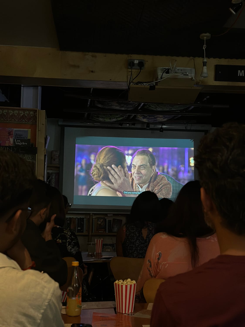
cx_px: 122
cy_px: 164
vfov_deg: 39.7
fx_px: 453
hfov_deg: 30.3
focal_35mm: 48
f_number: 1.78
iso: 500
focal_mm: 6.86
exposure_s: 1/40
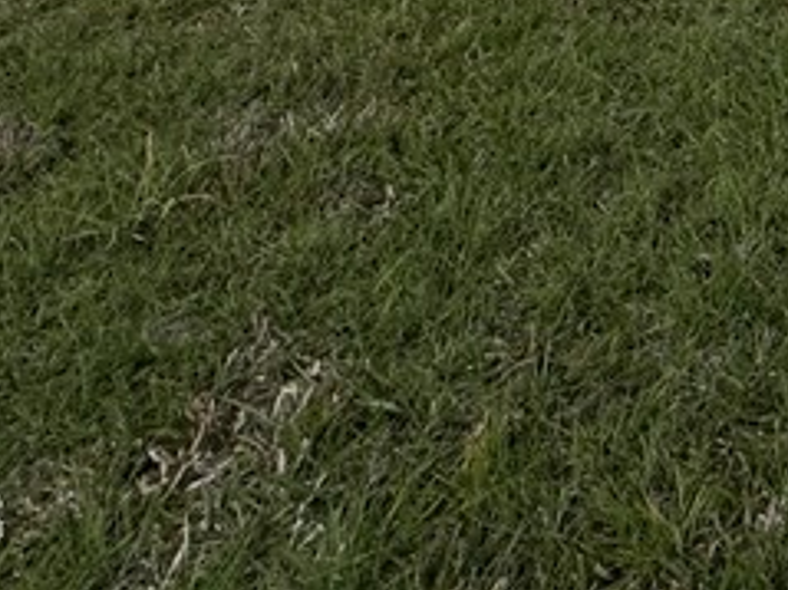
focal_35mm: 60
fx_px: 1365
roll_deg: -0.8
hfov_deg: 23.2
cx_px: 1292
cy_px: -672
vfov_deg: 16.5
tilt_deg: +4.0
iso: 50
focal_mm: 2.22
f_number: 2.2
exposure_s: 1/2208
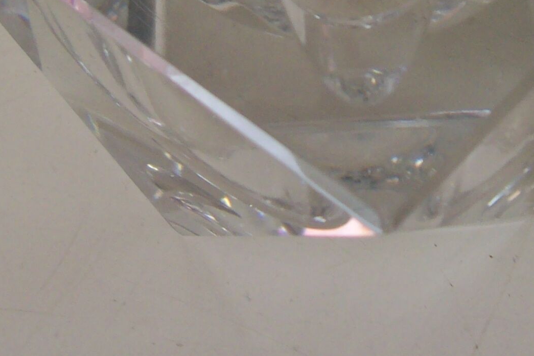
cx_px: 301
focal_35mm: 102
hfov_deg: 20.0
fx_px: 1513
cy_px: -50
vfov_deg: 13.1
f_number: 2.7
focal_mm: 6
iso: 80
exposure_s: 1/64
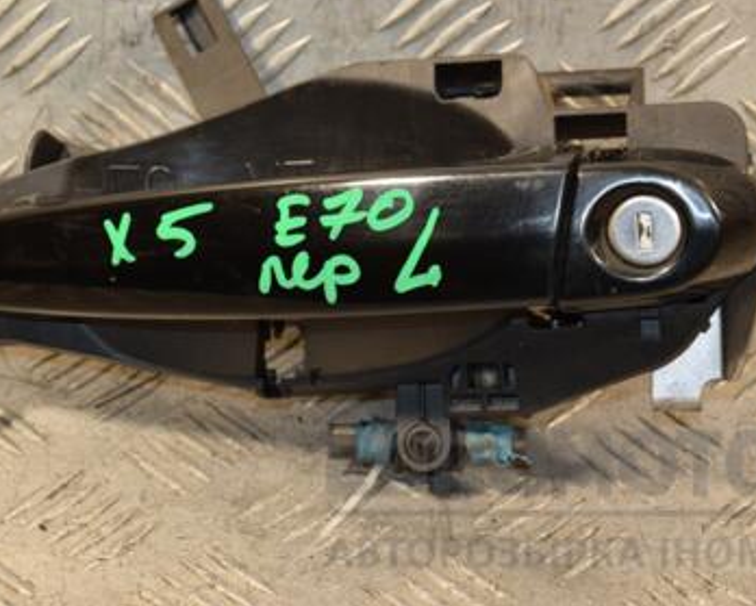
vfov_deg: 9.7
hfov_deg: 12.0
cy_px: 174
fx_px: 3583
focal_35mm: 160
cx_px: 285
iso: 800
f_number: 5.3
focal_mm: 66
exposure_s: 1/100
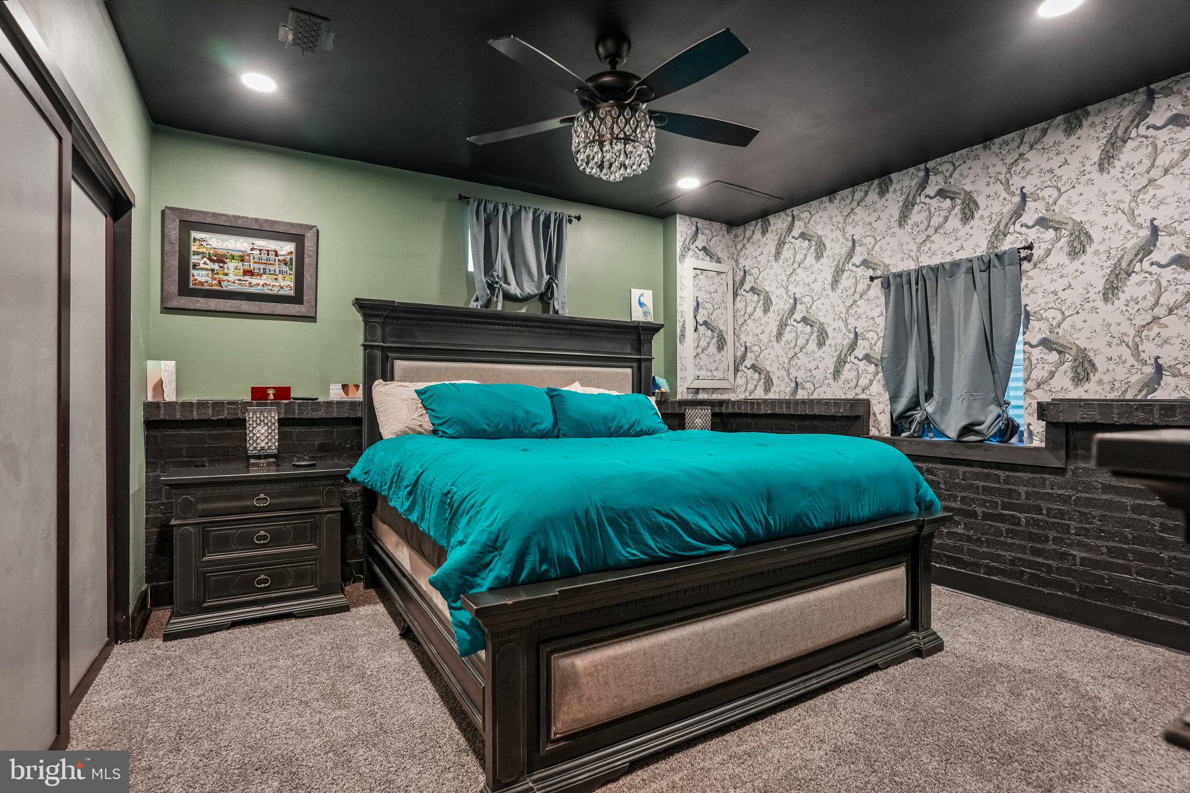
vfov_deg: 70.4
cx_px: 595
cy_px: 396
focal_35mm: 17
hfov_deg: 93.3
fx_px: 562
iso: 3200
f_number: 5
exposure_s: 1/30
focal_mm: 17
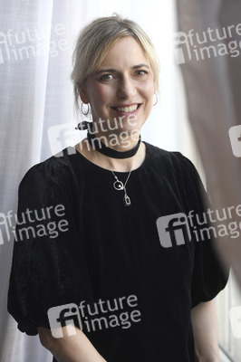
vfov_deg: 28.9
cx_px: 120
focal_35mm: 70
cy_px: 181
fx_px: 704
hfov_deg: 19.4
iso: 800
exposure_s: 1/200
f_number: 5
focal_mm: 70
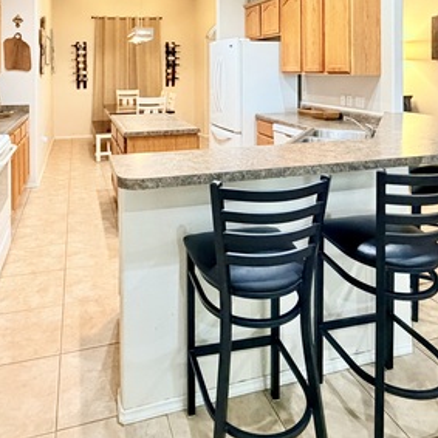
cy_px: 71
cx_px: 192
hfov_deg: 57.1
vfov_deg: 52.5
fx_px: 401
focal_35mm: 28
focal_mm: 2.22
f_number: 2.2
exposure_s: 1/60
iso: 800
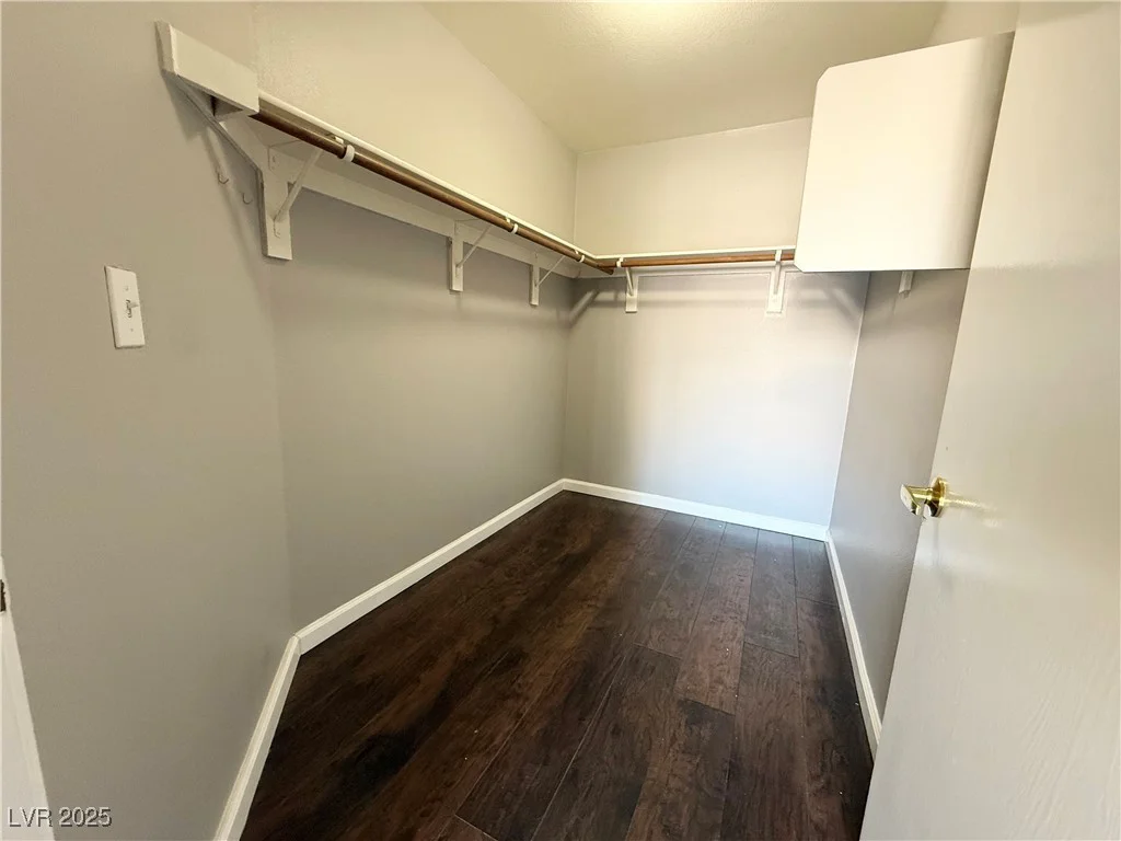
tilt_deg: -9.2
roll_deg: -1.5
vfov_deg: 85.7
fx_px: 453
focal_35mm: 14
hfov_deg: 102.1
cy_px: 420
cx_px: 560
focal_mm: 2.22
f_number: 2.2
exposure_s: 1/60
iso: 320
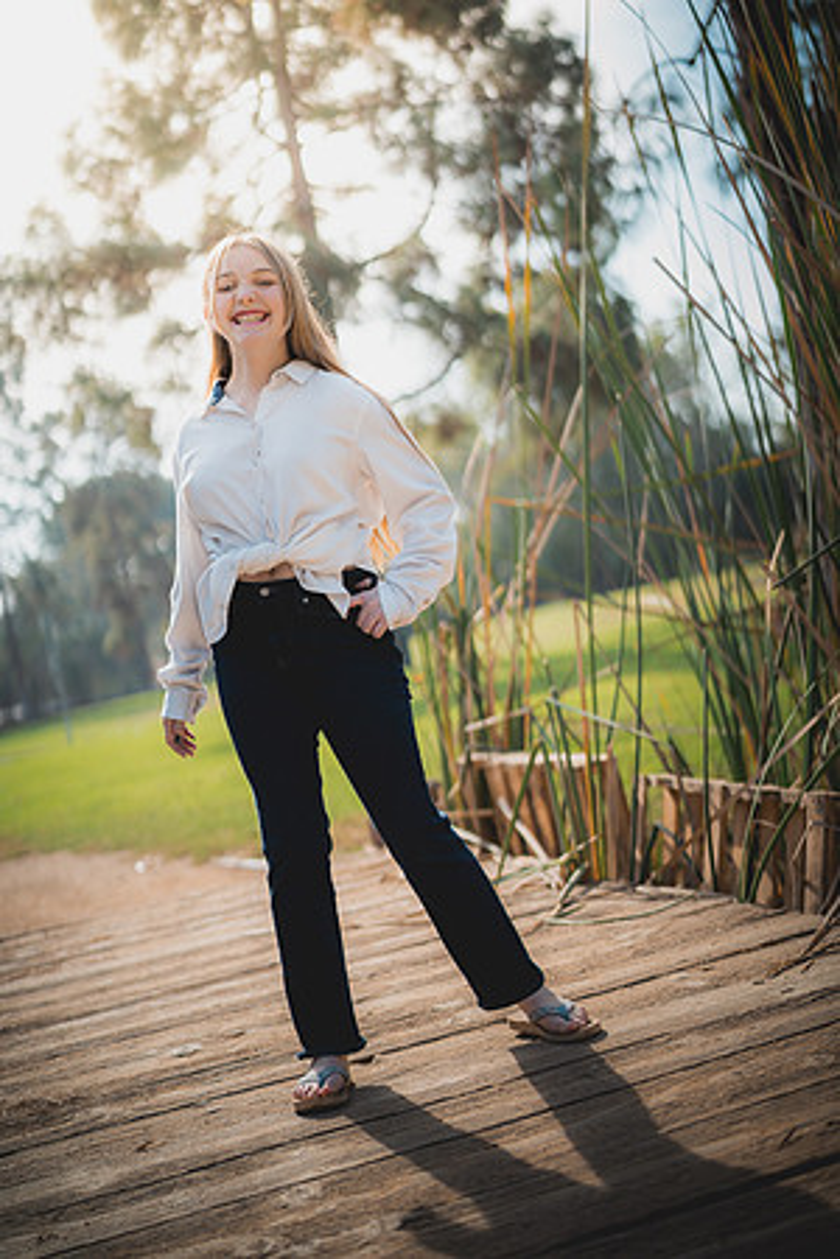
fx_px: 1750
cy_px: 630
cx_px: 420
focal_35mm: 50
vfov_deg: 39.6
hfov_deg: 27.0
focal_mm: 50
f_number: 1.4
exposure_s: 1/4000
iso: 250
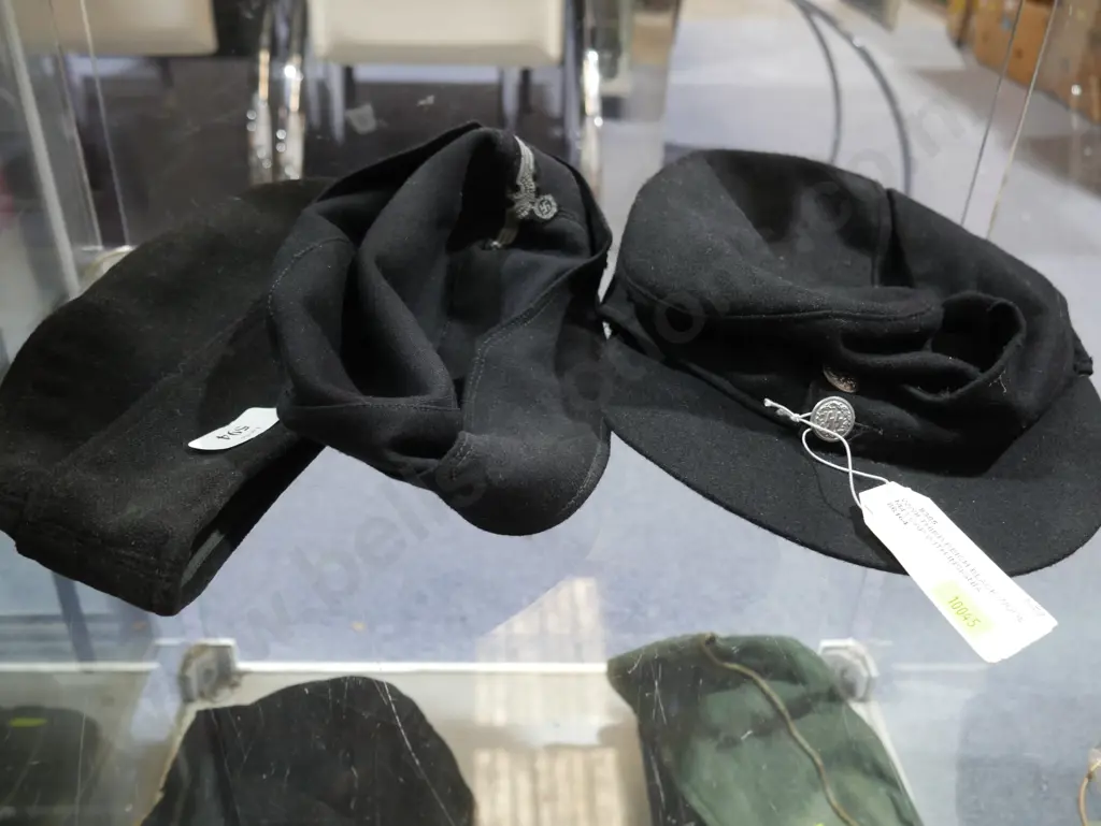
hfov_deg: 59.9
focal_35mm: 30
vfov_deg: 46.8
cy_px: 413
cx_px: 550
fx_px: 955
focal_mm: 15
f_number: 4
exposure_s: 1/60
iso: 800
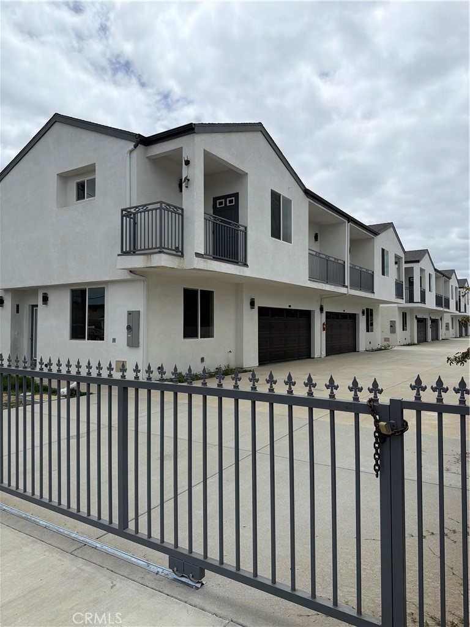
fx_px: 434
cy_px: 314
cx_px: 235
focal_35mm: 24
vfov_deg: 71.6
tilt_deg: +2.8
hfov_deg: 56.8
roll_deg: -0.2
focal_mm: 6.76
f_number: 1.78
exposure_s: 1/11905
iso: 80
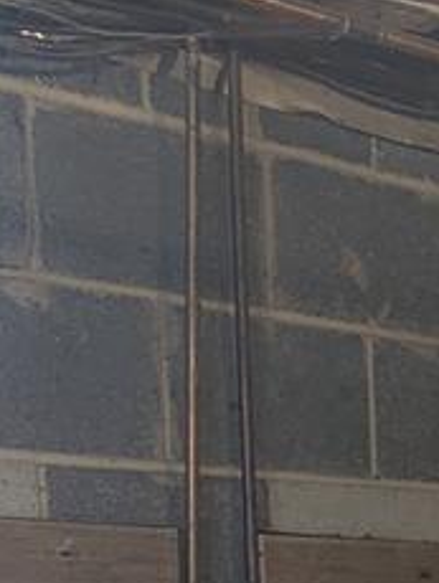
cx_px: 1177
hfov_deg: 8.3
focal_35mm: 160
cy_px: 1047
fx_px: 2700
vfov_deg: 11.5
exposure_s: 1/24
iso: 172
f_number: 1.85
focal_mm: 6.81
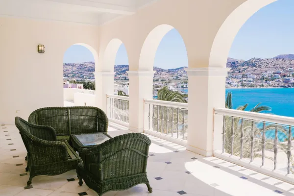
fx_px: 261
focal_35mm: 32
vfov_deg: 41.1
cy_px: 98
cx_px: 147
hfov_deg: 58.7
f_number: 14
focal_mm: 32
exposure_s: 1/250
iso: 320
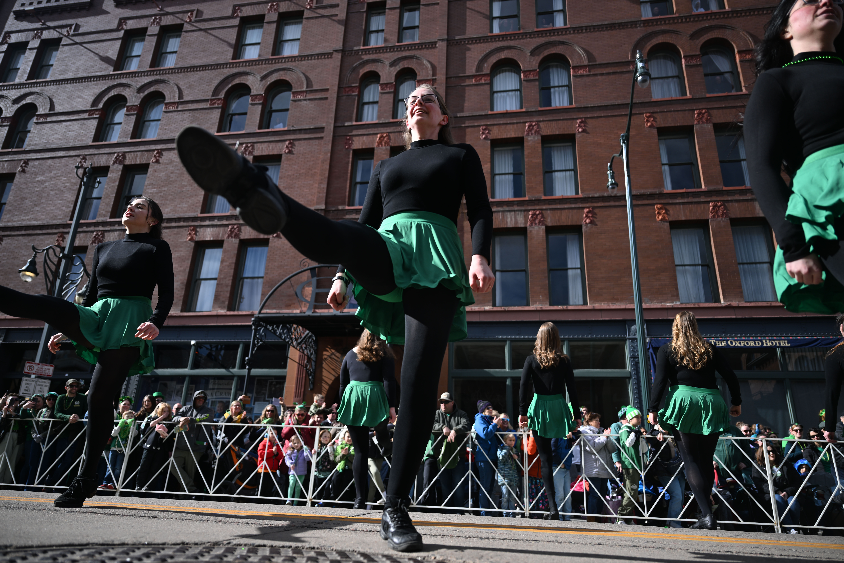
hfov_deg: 73.7
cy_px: 282
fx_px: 563
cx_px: 422
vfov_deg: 53.1
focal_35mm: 24
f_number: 2.8
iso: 64
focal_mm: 24
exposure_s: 1/1000
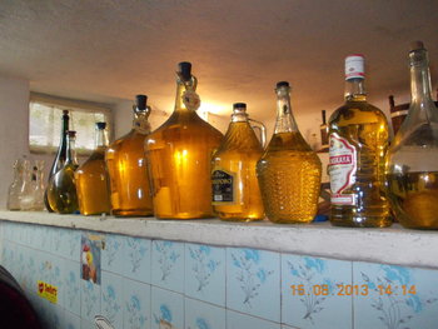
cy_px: 164
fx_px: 355
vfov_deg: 49.8
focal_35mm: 28
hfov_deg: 63.4
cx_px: 219
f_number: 2.7
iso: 200
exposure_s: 1/25
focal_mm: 4
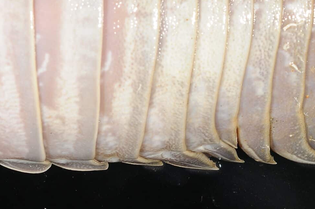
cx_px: 171
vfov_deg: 5.7
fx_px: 2080
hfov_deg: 8.7
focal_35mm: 238
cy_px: 20
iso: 200
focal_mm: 60
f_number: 10
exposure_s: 1/100
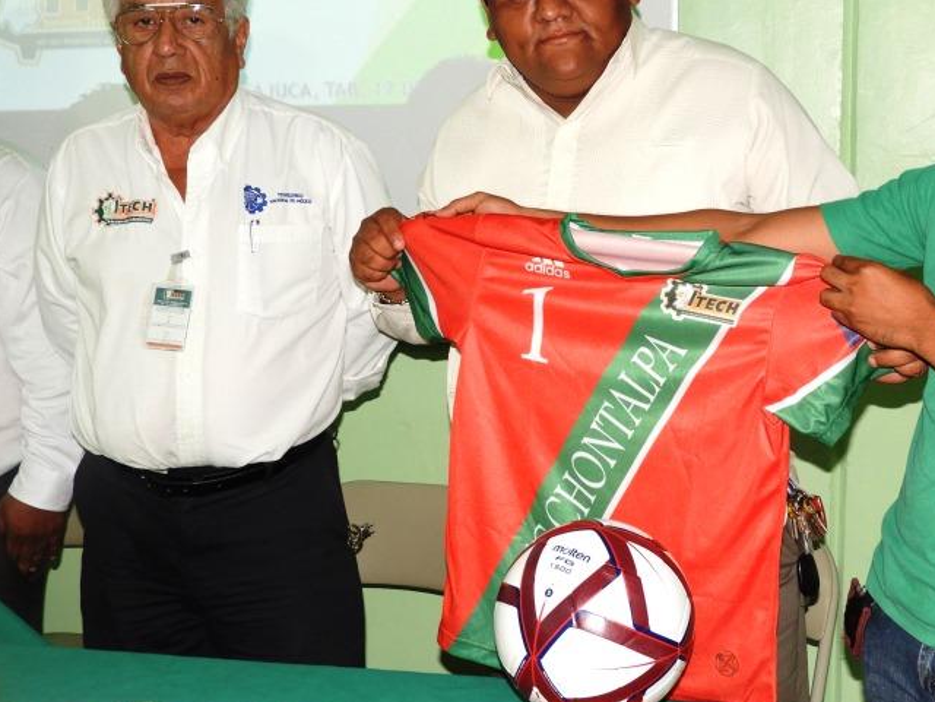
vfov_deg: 26.1
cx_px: 672
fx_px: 1513
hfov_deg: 33.8
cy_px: 303
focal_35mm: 56
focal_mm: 6.3
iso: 200
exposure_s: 1/30
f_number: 3.8
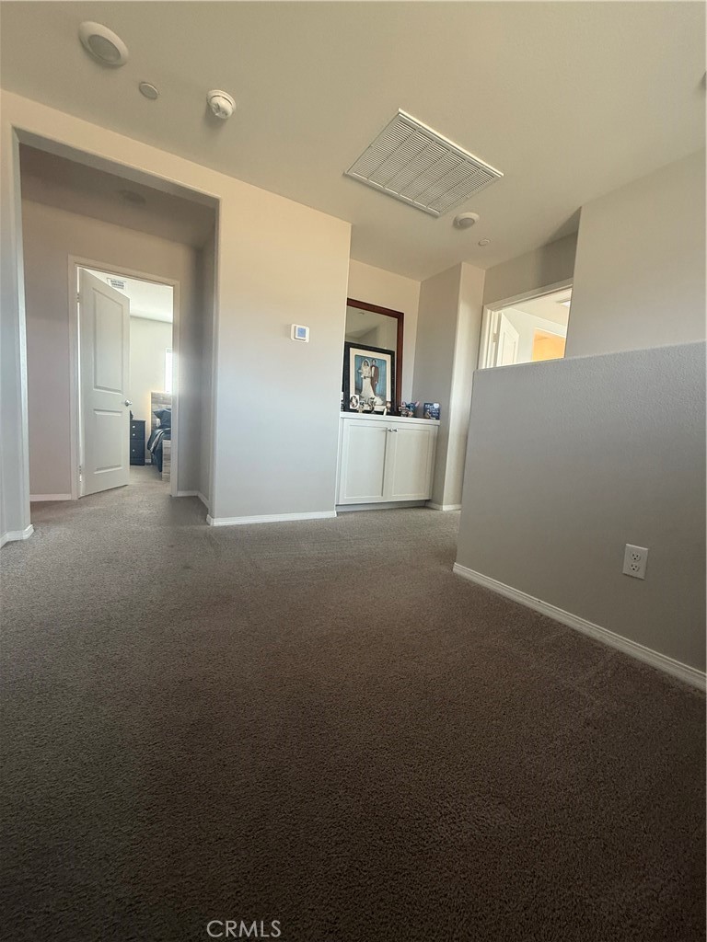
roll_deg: -4.0
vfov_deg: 102.1
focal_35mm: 14
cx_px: 354
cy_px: 471
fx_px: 381
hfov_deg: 85.7
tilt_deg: -5.2
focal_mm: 2.22
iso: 320
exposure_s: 1/60
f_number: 2.2
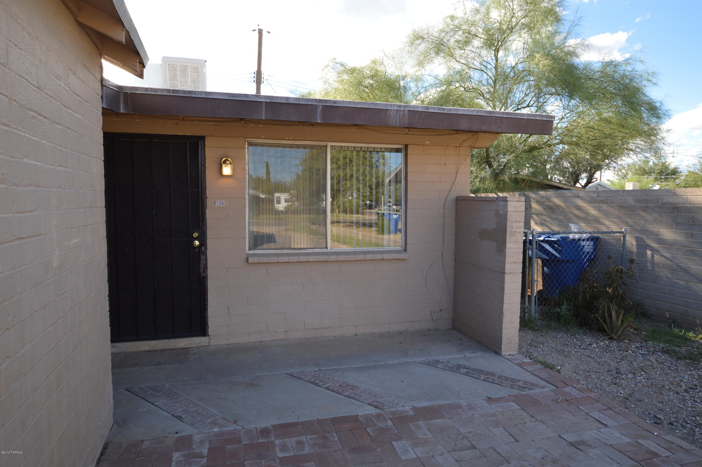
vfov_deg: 56.0
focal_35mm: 22
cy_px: 234
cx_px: 351
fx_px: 438
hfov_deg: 77.4
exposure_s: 1/125
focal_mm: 15
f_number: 5.6
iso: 110
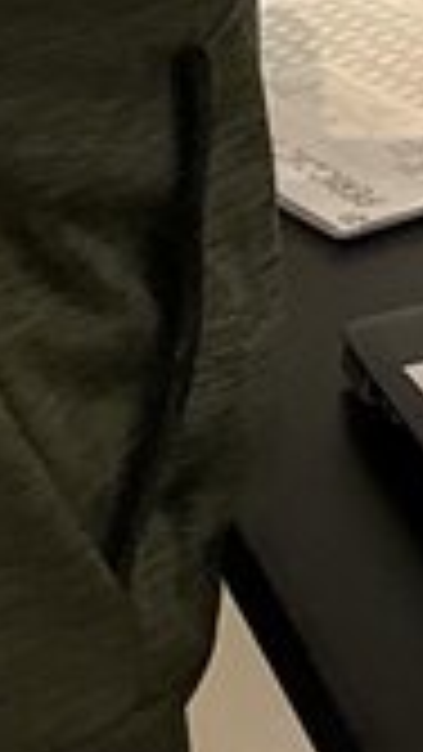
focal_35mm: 160
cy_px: -802
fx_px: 3189
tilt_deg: -4.6
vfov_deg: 11.9
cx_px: 1454
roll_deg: -0.5
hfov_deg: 6.6
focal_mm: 6.76
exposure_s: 1/60
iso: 400
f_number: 1.78
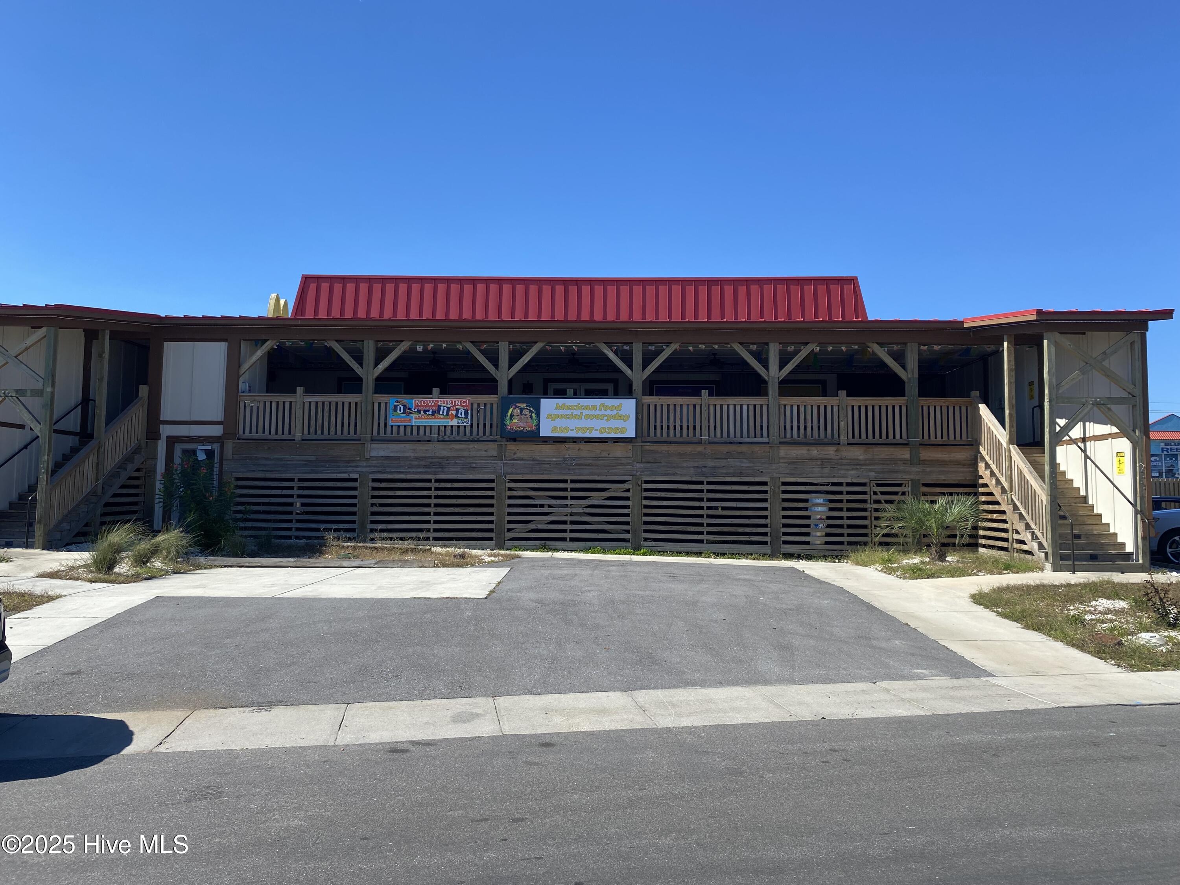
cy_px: 442
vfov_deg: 53.1
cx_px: 590
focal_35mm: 26
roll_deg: +0.1
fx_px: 886
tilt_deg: +4.5
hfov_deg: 67.3
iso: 32
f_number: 1.8
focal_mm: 4.25
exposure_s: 1/2410
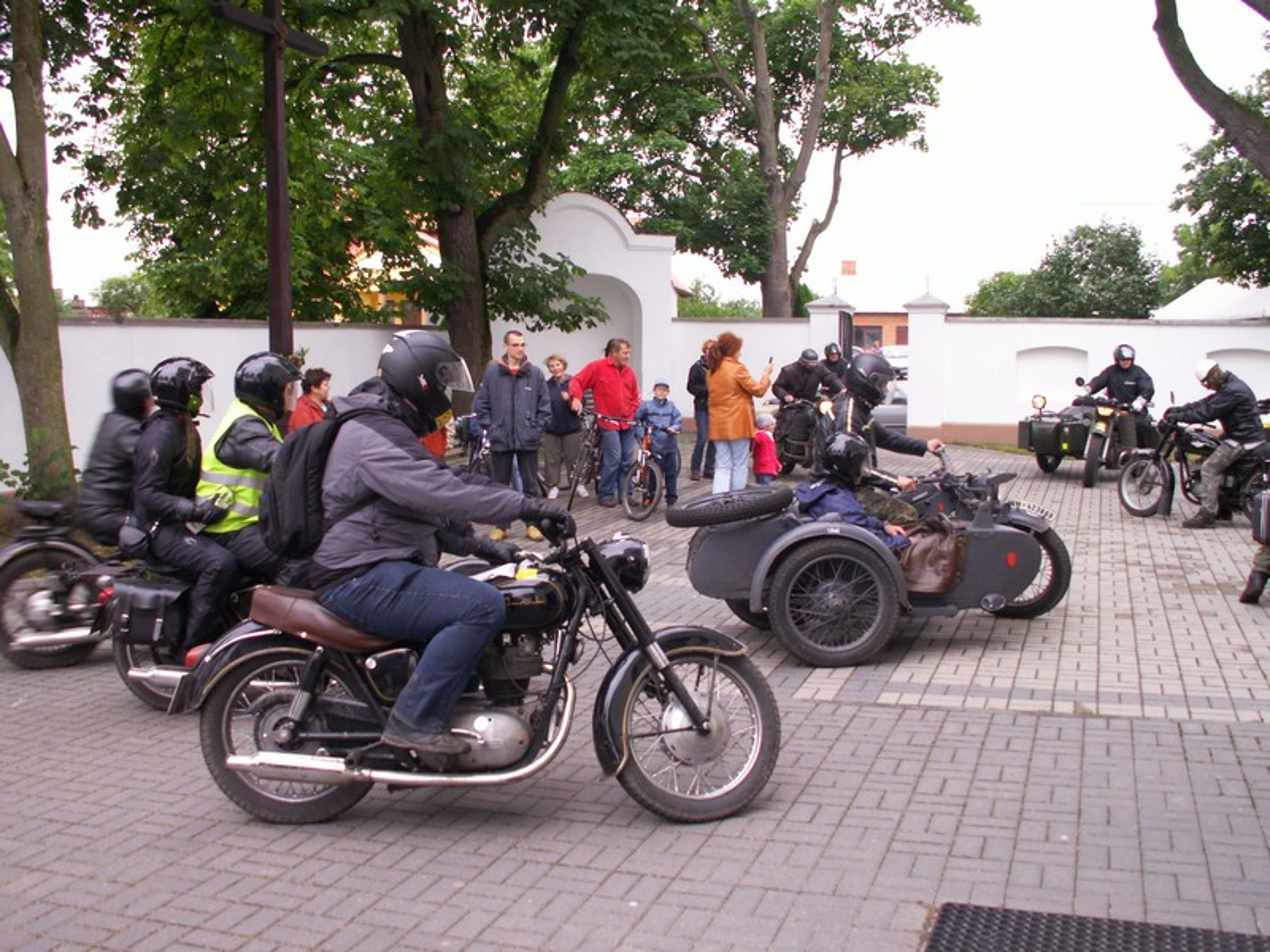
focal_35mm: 35
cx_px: 635
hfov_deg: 52.6
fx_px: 1284
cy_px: 476
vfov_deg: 40.7
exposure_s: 1/60
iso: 50
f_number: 3.2
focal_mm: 5.86
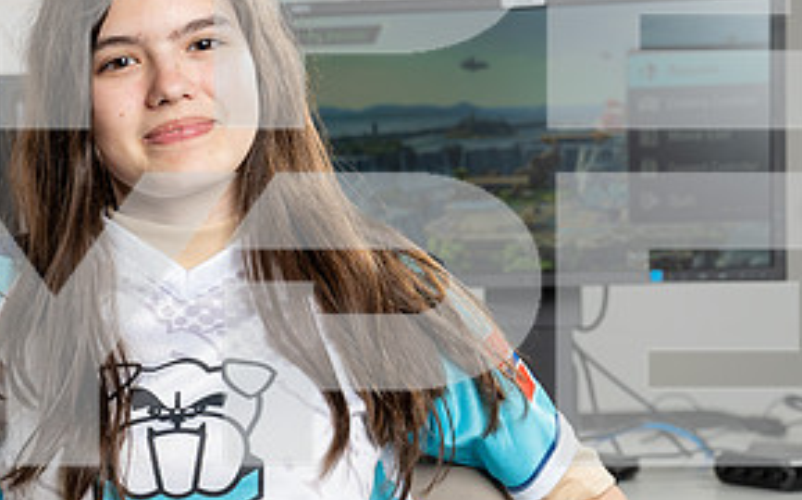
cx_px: 169
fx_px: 2729
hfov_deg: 16.6
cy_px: 321
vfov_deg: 10.4
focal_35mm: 125
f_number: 4
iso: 250
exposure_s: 1/250
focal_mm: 61
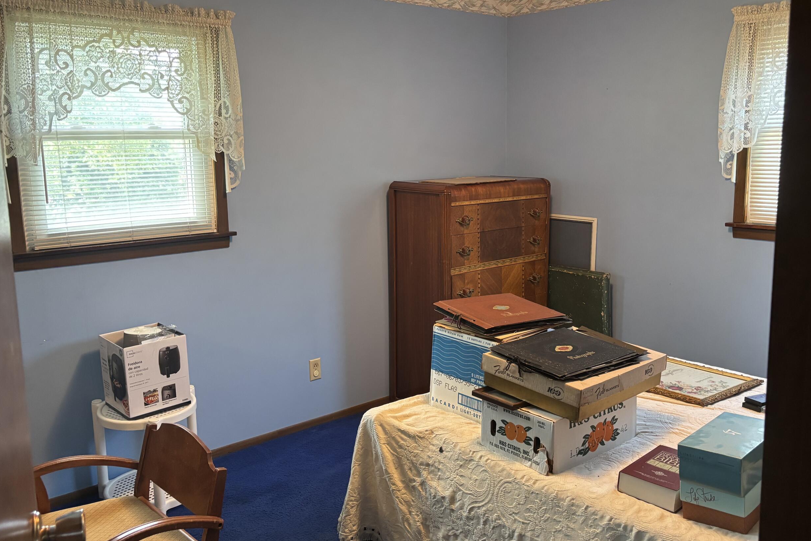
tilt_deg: -8.3
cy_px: 266
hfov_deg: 57.2
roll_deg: +1.2
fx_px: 743
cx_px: 423
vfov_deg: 40.0
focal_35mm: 33
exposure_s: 1/60
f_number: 1.6
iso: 250
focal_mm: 5.96
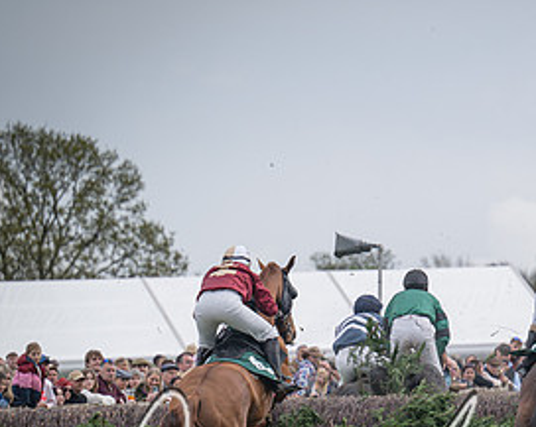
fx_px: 8304
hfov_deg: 3.7
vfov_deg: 2.9
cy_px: 427
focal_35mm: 524
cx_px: 631
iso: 400
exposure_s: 1/800
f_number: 5
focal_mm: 210
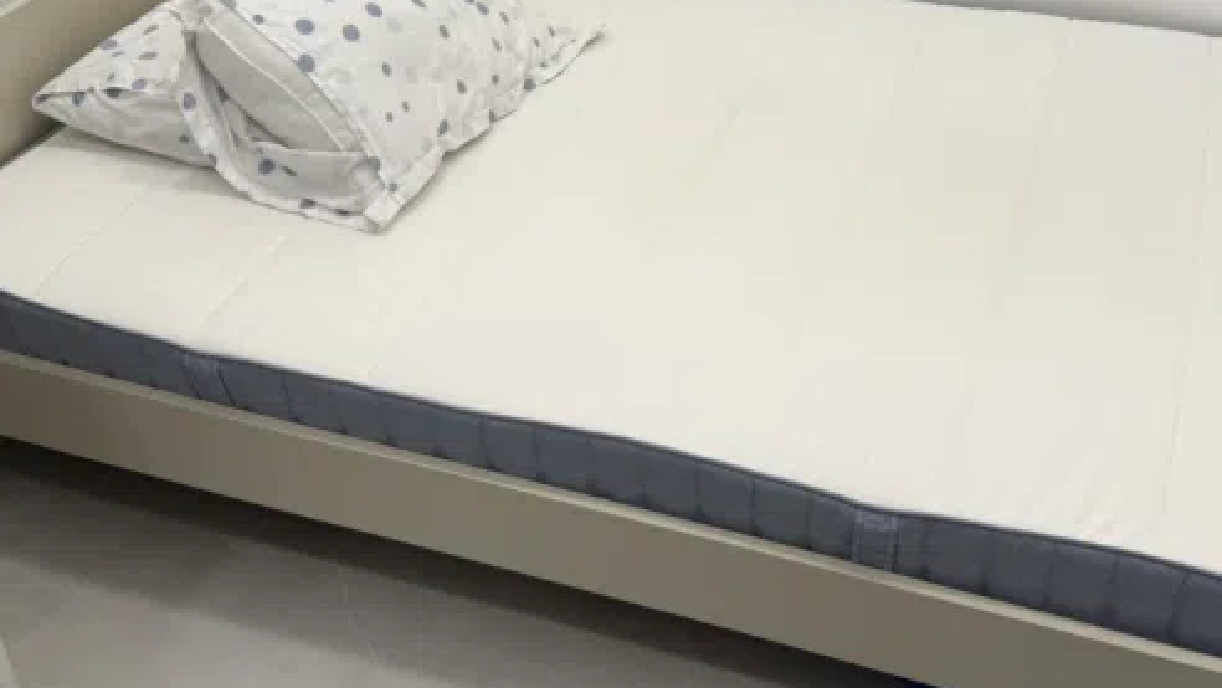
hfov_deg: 57.5
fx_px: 1102
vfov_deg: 34.4
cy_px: 236
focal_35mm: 34
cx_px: 745
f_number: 1.78
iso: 64
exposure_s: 1/121
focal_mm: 6.76
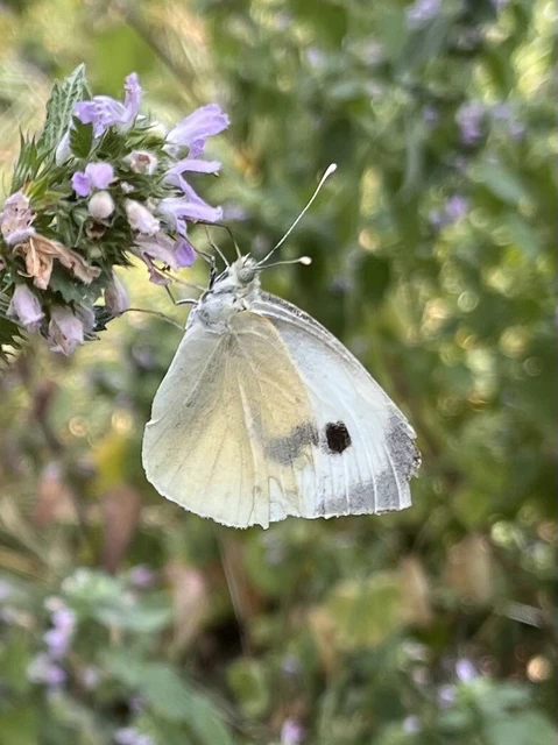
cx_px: 279
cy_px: 372
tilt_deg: -30.8
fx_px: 560
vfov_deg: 67.3
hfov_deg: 53.0
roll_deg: +10.4
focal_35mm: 26
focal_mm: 5.1
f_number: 1.6
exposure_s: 1/515
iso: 50
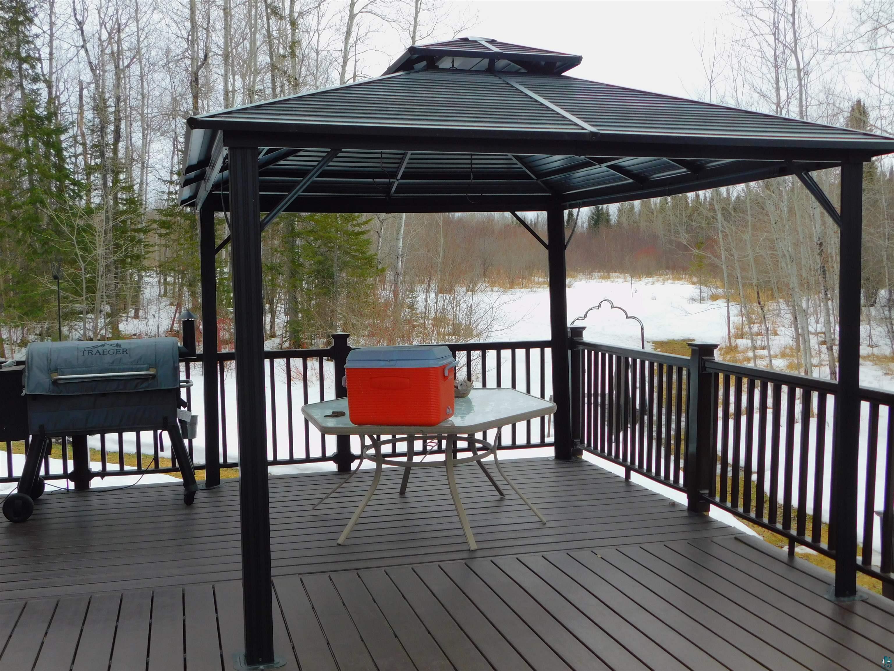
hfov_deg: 51.4
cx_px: 447
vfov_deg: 39.7
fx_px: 930
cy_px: 336
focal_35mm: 36
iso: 125
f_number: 3.5
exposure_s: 1/400
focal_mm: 6.3
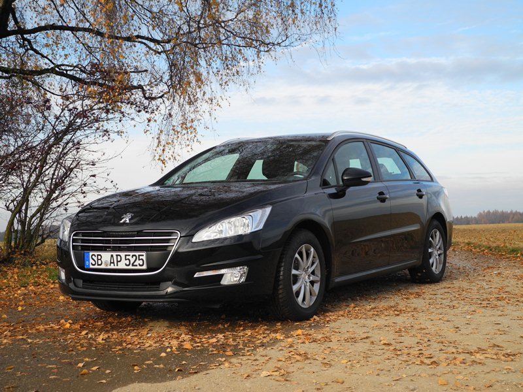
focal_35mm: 55
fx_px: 831
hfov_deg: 34.9
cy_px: 196
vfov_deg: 26.6
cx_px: 262
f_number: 3.5
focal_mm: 11.8
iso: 100
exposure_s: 1/660
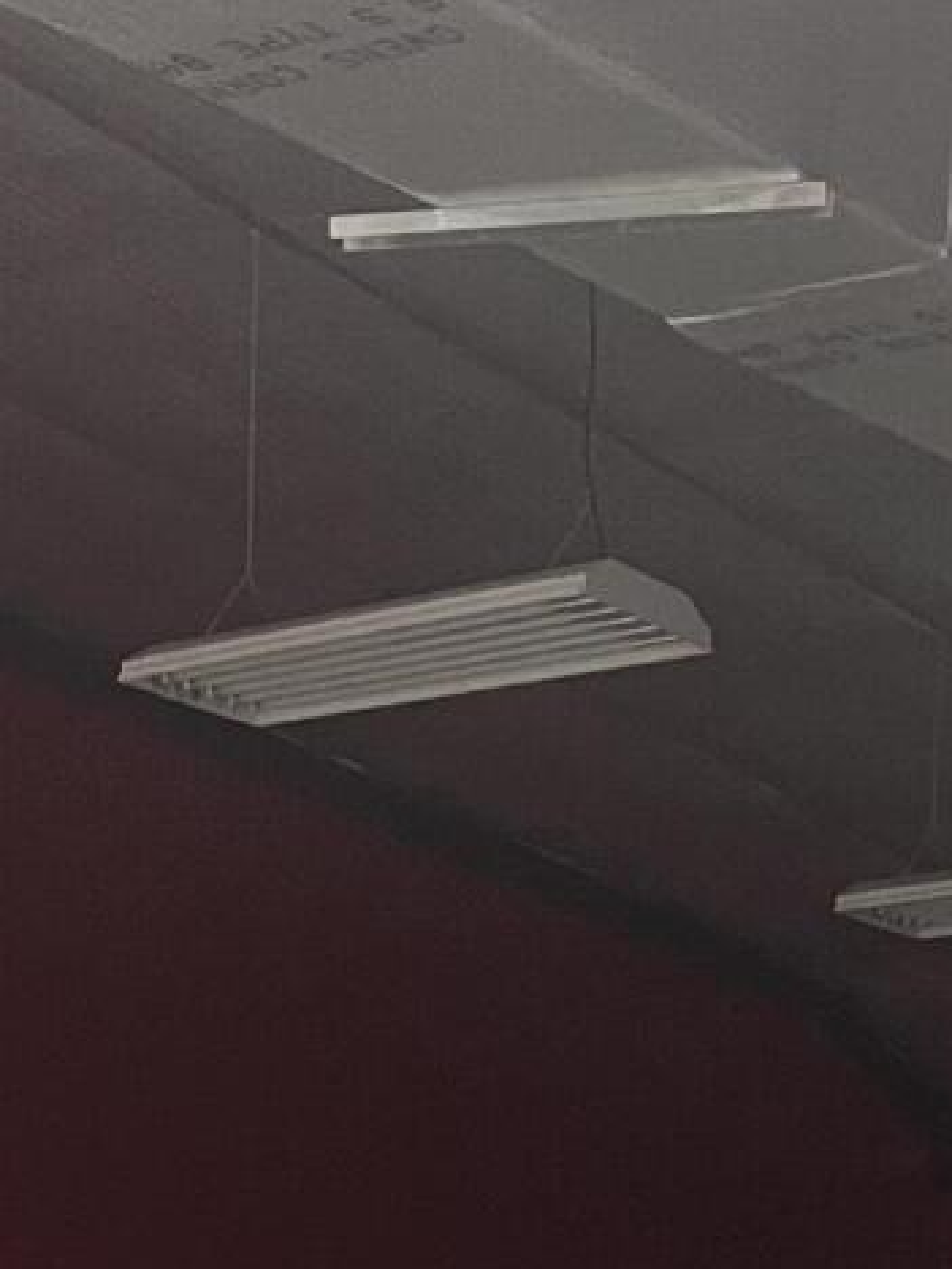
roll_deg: -1.0
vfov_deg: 16.1
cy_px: 1952
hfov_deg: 13.3
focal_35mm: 111
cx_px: 363
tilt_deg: -4.2
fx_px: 4070
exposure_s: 1/60
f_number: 1.5
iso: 250
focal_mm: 5.7
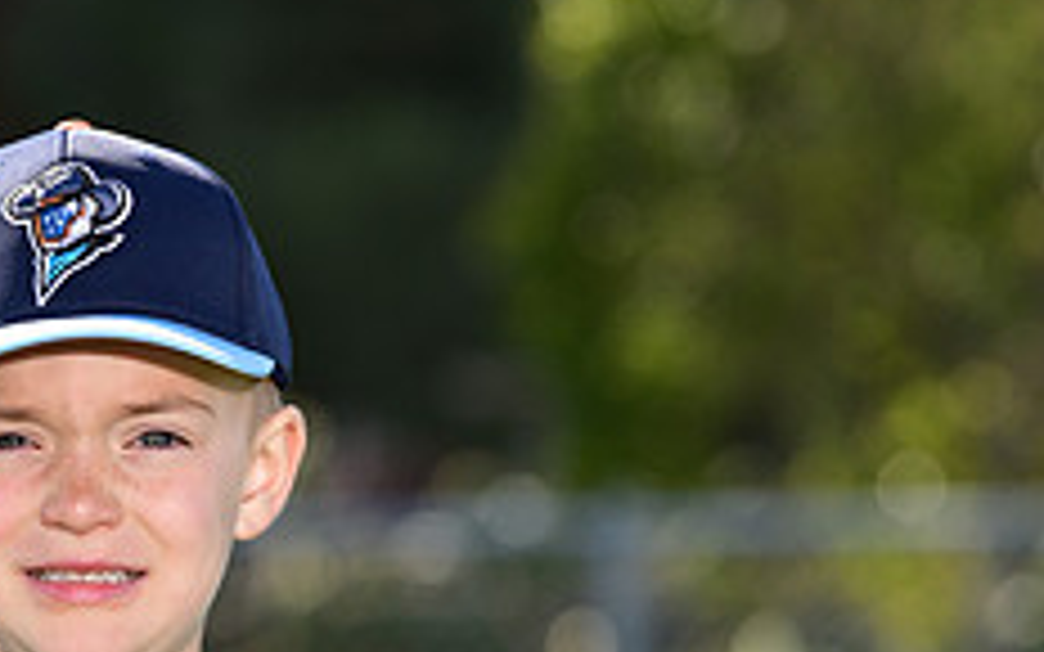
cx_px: 191
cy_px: 1093
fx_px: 14511
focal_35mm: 510
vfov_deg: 2.6
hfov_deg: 4.1
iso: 80
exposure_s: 1/200
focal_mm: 200
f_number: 5.6
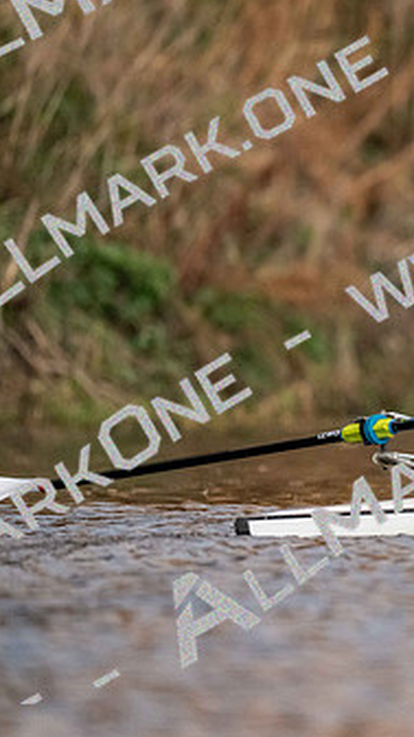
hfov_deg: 1.1
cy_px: 329
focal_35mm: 1086
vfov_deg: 2.0
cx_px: 616
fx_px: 21194
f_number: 4
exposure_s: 1/2000
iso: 5600
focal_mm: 600
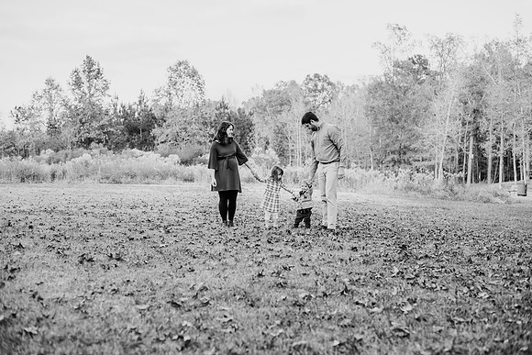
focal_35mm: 50
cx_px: 266
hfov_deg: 39.6
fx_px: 739
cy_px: 178
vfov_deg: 27.0
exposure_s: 1/1000
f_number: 2.8
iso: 500
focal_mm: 50
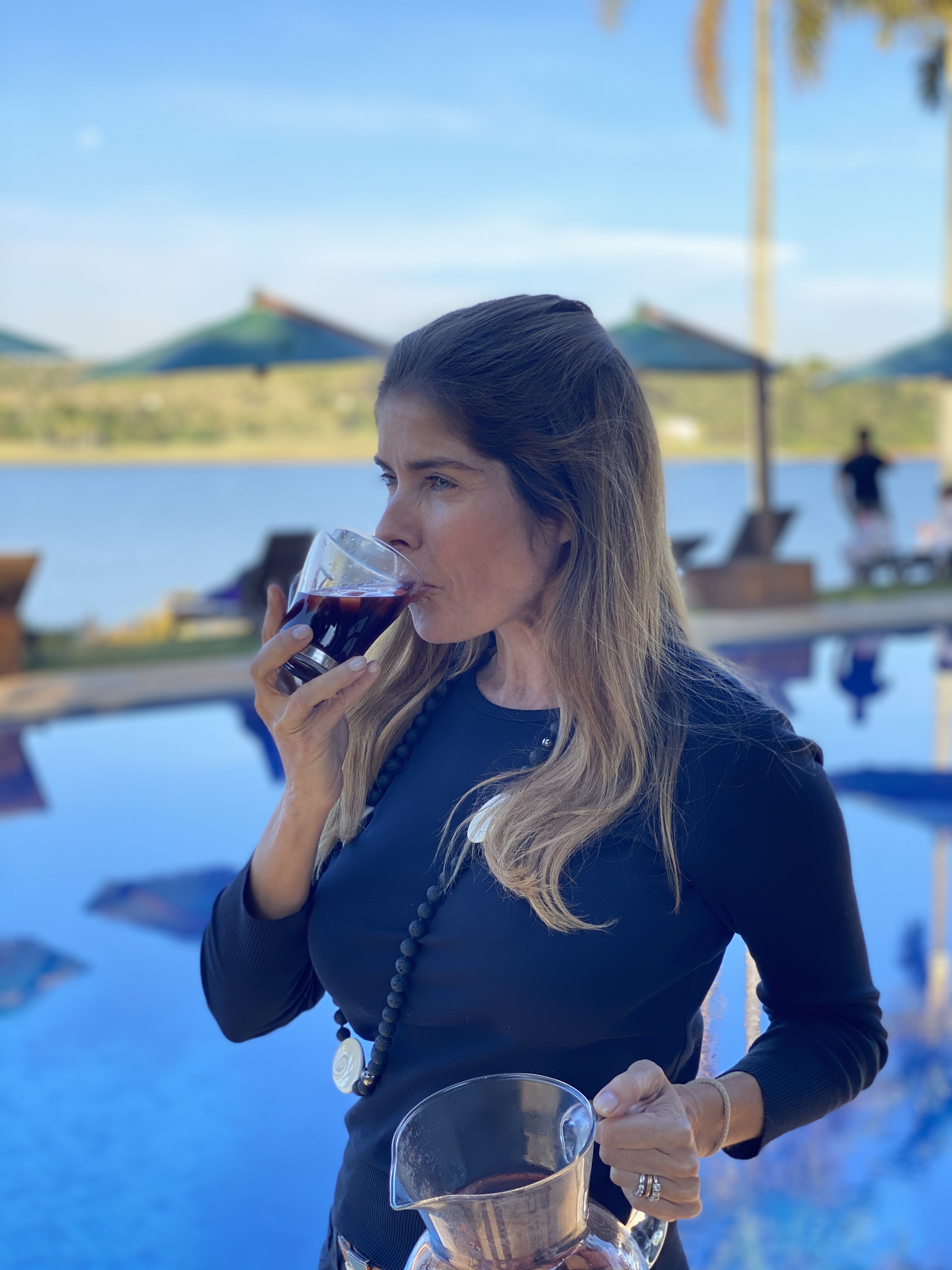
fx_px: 1907
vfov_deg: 36.8
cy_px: 635
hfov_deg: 28.0
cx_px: 476
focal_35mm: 52
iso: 20
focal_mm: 6
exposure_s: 1/210
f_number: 2
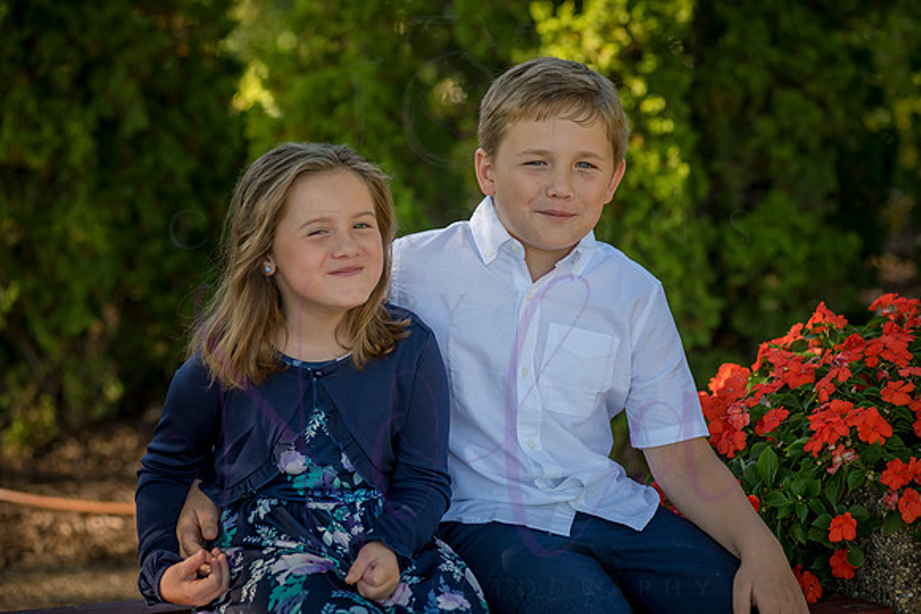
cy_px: 307
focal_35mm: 120
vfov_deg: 11.4
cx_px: 460
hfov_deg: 17.1
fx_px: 3071
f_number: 4
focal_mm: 120
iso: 400
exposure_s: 1/500
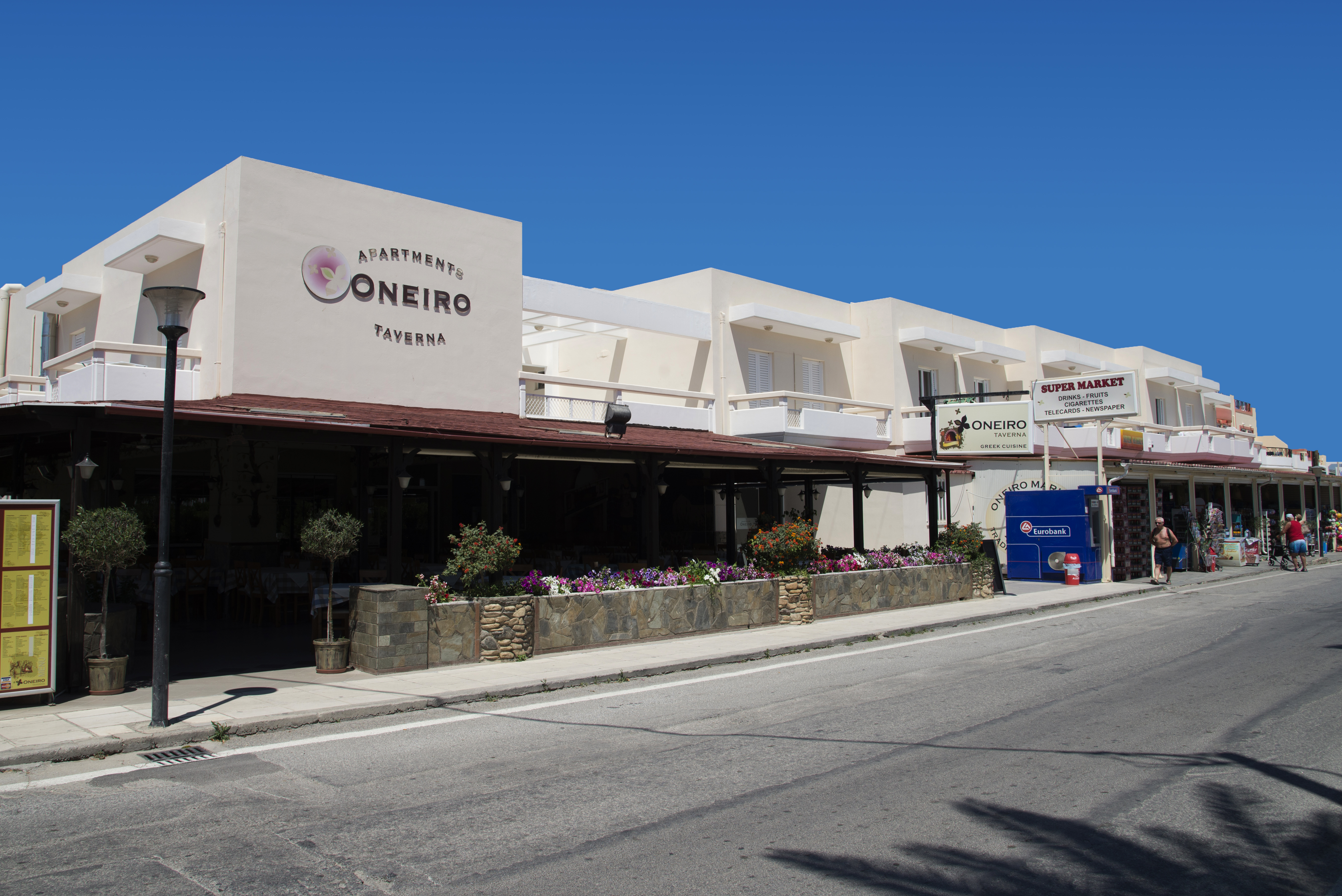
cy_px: 412
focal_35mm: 27
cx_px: 633
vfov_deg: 47.9
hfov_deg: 67.3
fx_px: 1007
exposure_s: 1/640
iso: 200
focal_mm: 24
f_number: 9
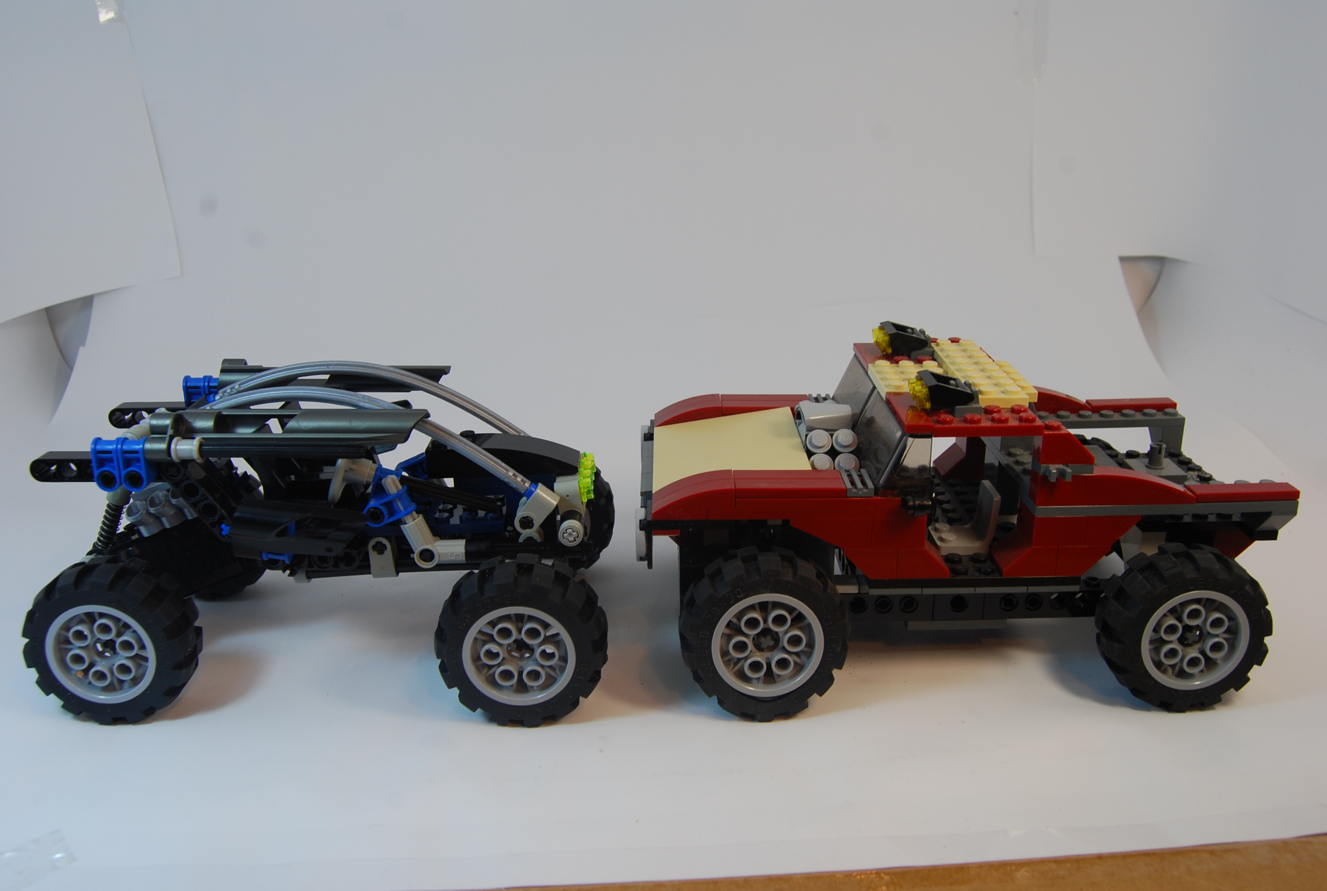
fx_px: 1108
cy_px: 446
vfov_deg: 43.8
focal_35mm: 30
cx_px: 664
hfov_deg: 61.8
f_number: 8
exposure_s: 1/60
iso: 200
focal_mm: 20
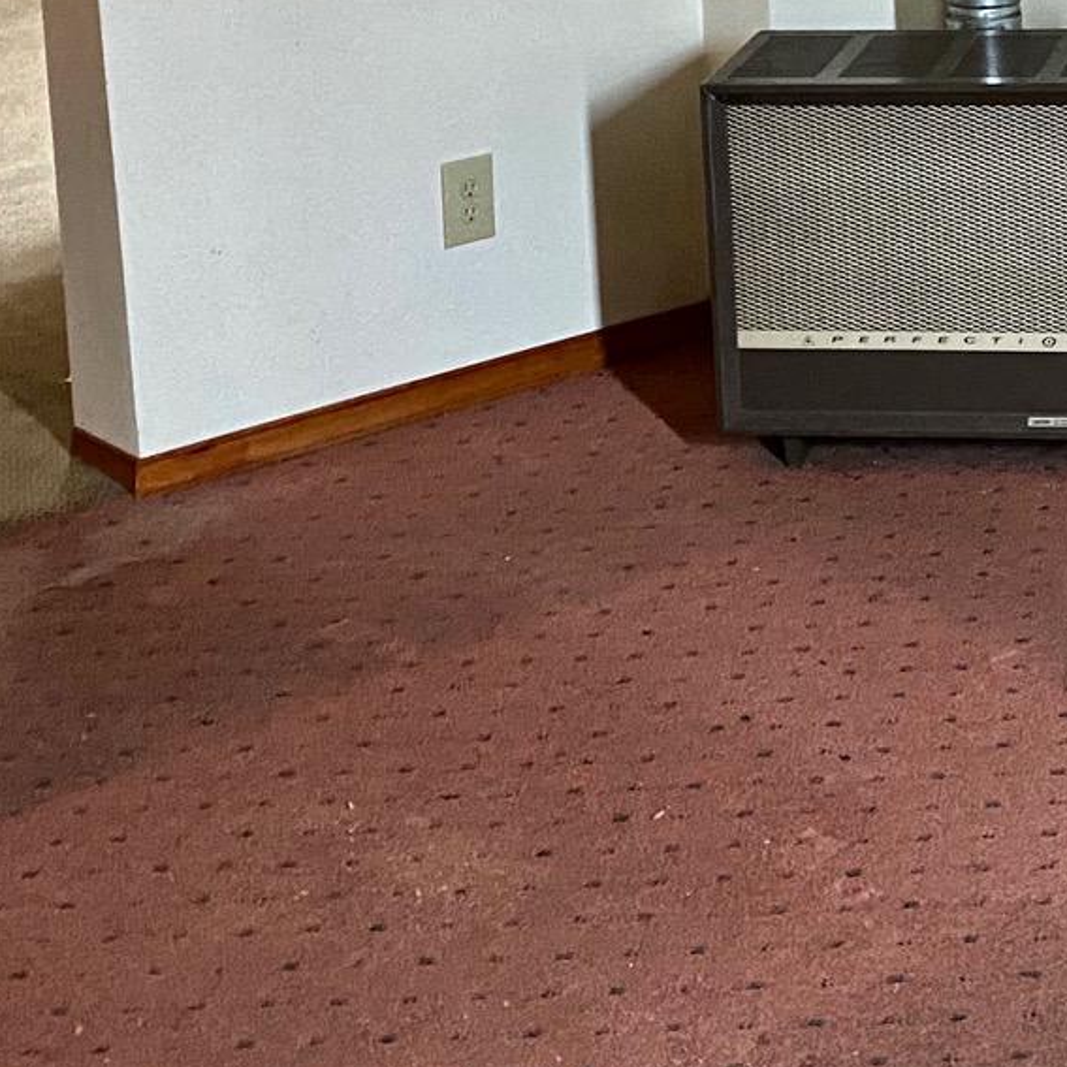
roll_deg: +0.9
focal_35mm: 83
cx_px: 1046
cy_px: 9
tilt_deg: -12.7
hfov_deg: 20.3
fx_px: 2894
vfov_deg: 20.3
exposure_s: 1/30
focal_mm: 4.25
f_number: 1.8
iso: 640
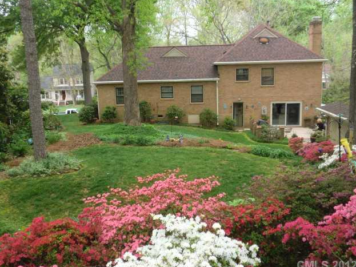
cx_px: 178
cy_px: 135
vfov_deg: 38.7
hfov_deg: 50.1
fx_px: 380
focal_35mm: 37
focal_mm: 6.51
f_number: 3.1
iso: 64
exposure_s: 1/160
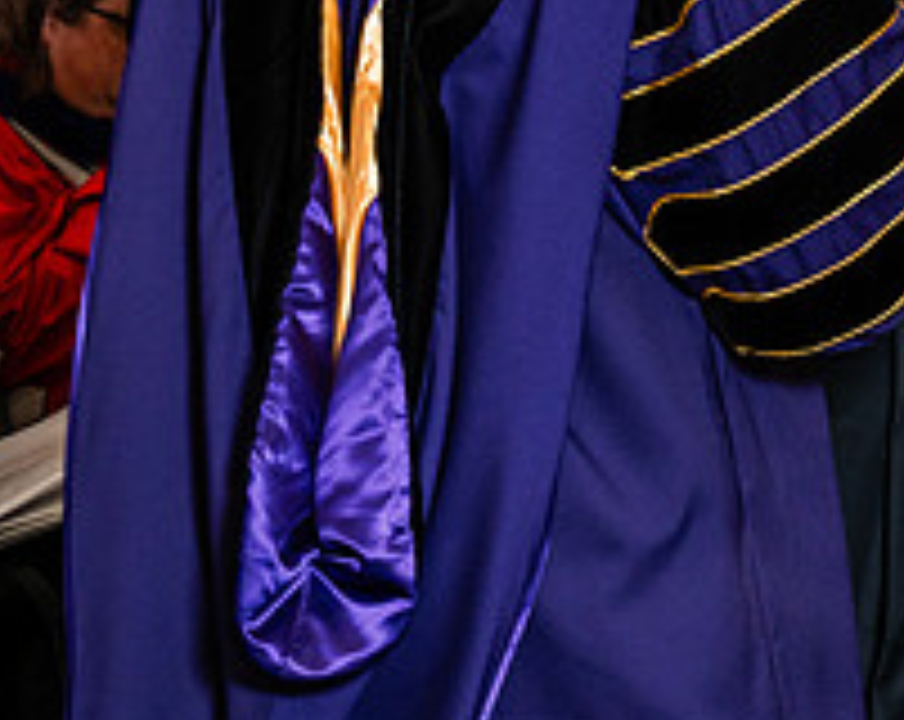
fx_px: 5074
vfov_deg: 8.1
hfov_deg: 10.2
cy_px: -74
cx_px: 567
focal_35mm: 190
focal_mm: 70
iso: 1250
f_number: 5
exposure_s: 1/200
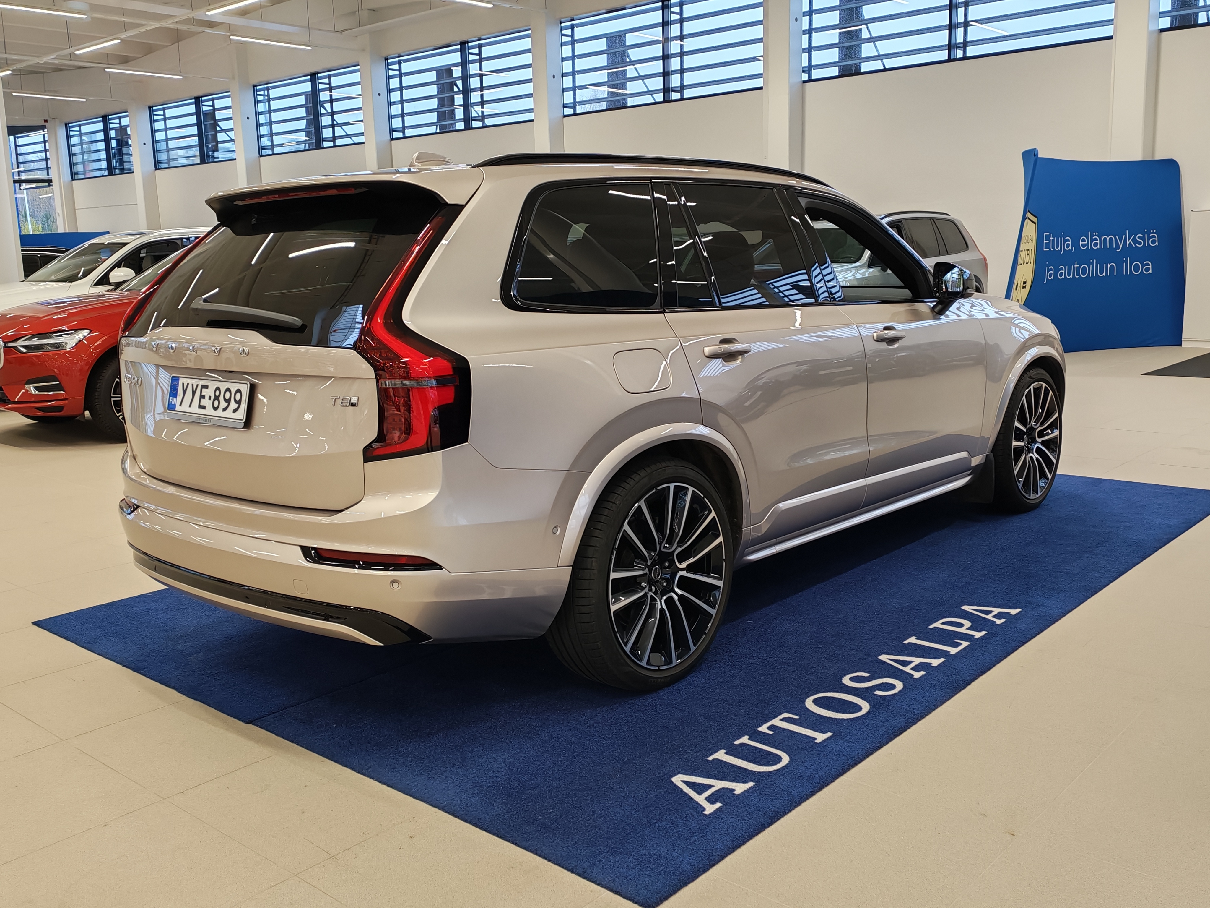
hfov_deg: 55.4
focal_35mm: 33
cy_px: 454
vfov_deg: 42.9
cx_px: 605
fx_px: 1154
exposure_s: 1/100
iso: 250
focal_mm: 6.12
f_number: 1.9
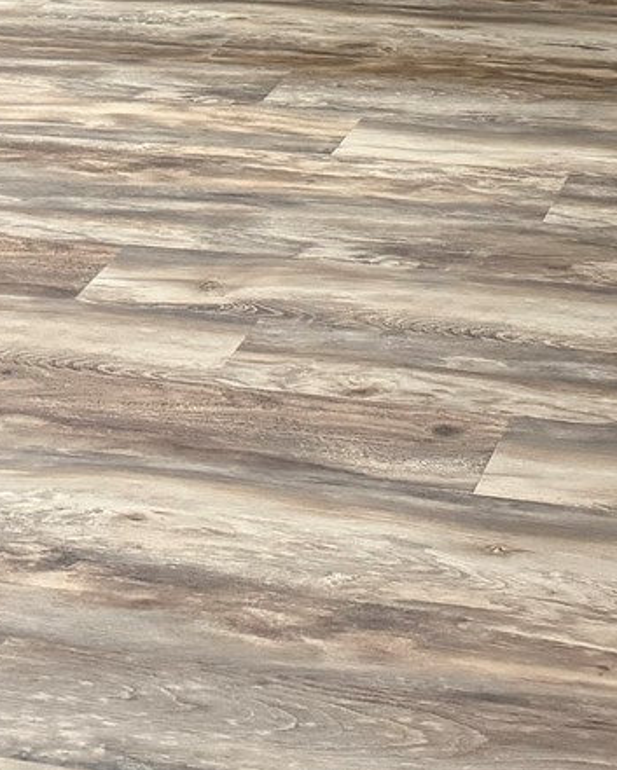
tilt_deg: -5.2
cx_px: 437
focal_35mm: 102
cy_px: -461
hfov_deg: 15.1
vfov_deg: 16.7
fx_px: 2327
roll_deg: +1.5
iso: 400
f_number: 1.78
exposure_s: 1/60
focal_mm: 6.76
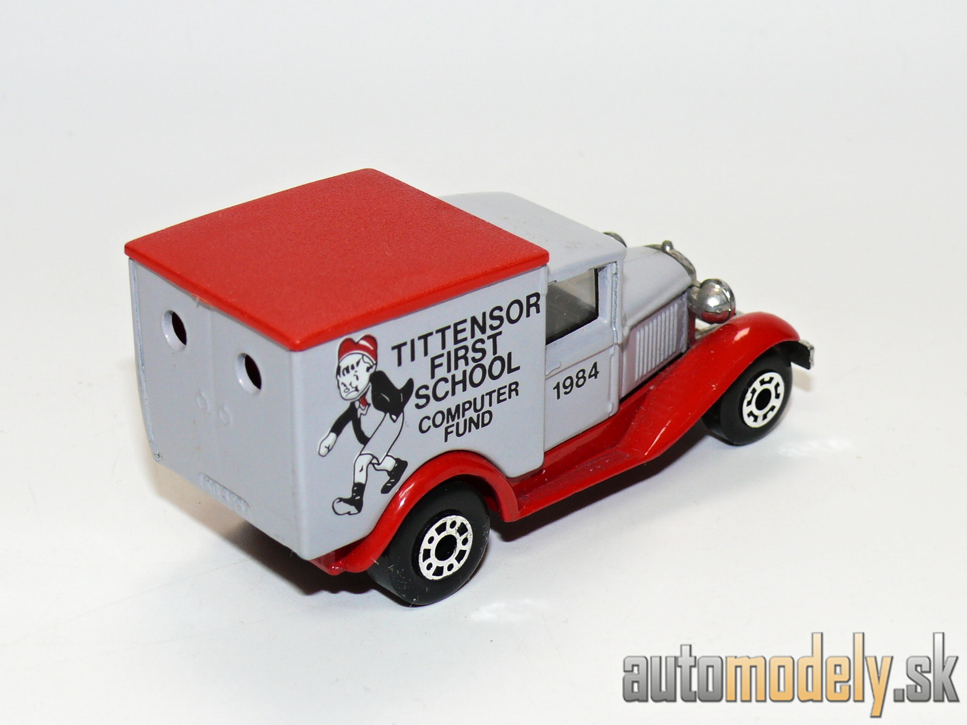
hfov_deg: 22.5
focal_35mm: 87
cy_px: 362
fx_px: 2430
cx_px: 484
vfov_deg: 17.0
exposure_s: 1/30
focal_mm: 12.3
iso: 100
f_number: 4
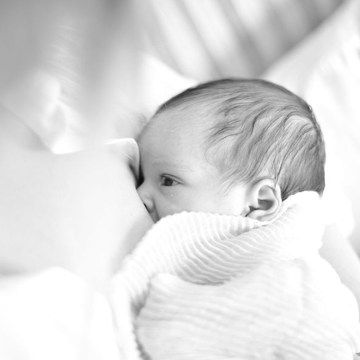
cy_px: 182
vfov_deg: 23.7
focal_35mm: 73
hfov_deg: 23.7
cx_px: 170
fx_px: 859
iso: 400
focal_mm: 50
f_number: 1.4
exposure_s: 1/200
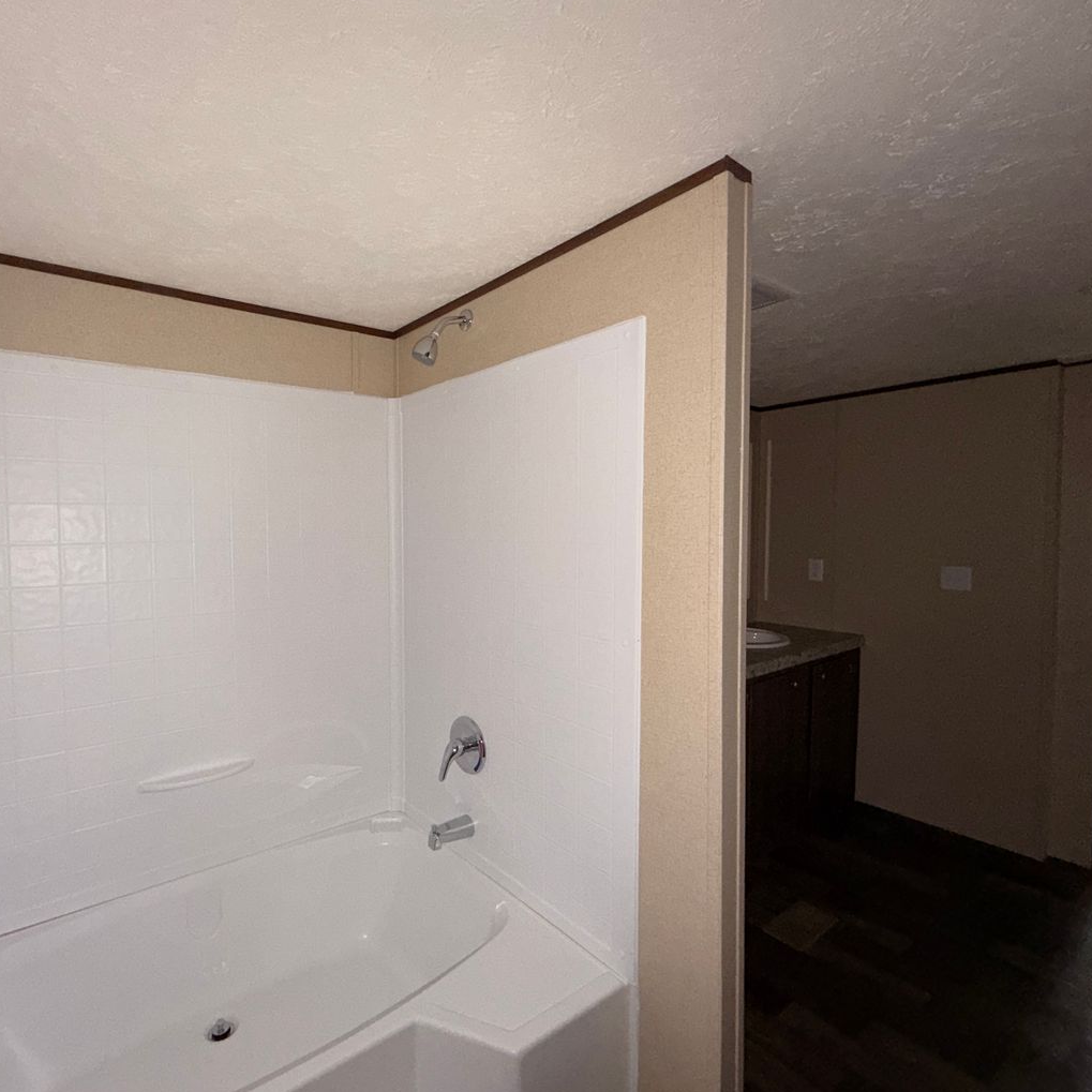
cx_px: 448
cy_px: 545
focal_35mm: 17
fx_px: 607
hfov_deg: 83.1
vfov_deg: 84.0
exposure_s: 1/30
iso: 160
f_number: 2.2
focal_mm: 2.22
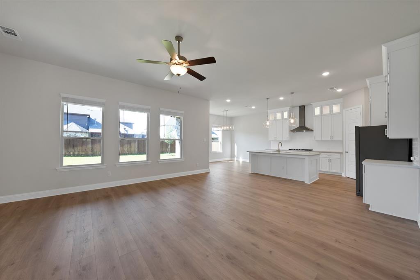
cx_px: 210
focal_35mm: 12
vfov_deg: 90.1
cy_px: 140
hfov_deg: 112.6
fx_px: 140
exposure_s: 1/10
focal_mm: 12
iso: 640
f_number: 9
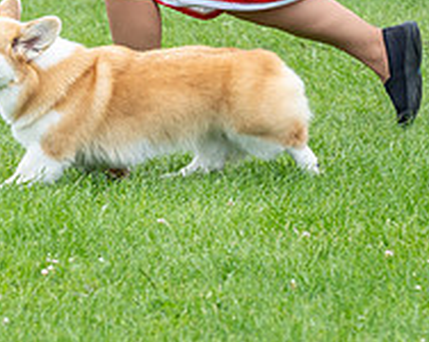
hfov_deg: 3.6
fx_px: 6760
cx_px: 6
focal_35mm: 533
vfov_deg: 2.9
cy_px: -139
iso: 400
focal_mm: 158
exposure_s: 1/800
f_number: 5
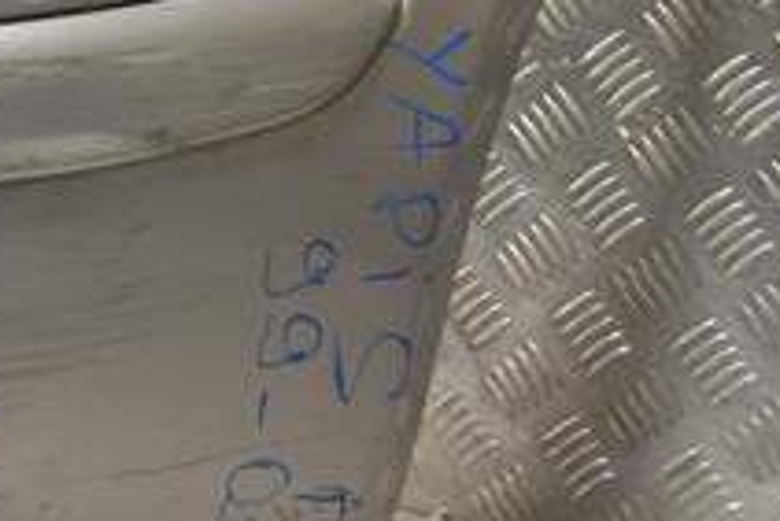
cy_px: 140
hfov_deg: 16.0
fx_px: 2676
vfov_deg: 11.1
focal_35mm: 123
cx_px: -129
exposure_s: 1/100
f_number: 5
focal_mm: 29
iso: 400
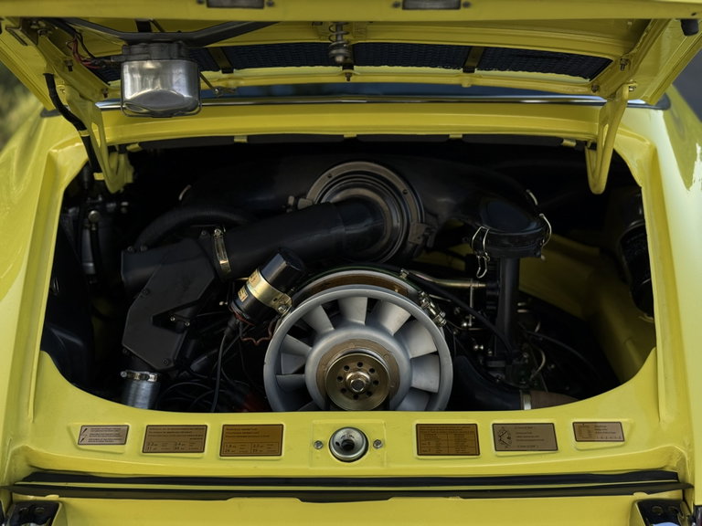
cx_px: 351
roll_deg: -2.1
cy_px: 263
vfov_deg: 30.3
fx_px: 973
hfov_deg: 39.7
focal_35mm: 48
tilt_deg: -23.7
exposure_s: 1/1403
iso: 64
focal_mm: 6.76
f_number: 1.78
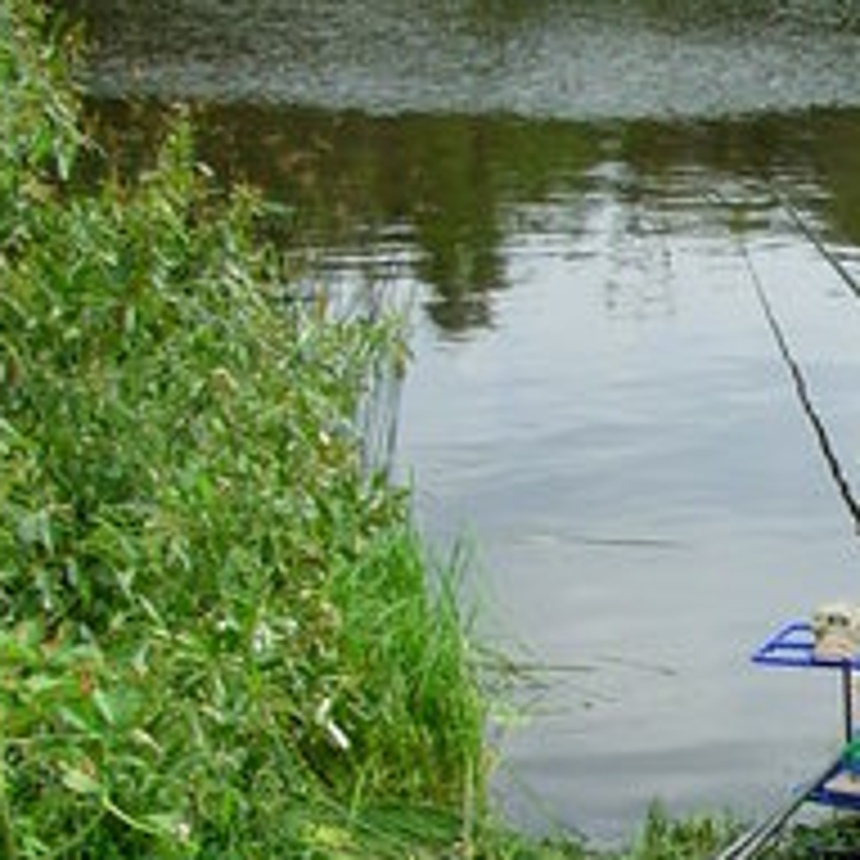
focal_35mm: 141
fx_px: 3963
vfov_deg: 12.2
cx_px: 1288
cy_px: 855
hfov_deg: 11.8
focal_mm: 6.3
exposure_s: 1/627
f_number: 2.9
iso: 50
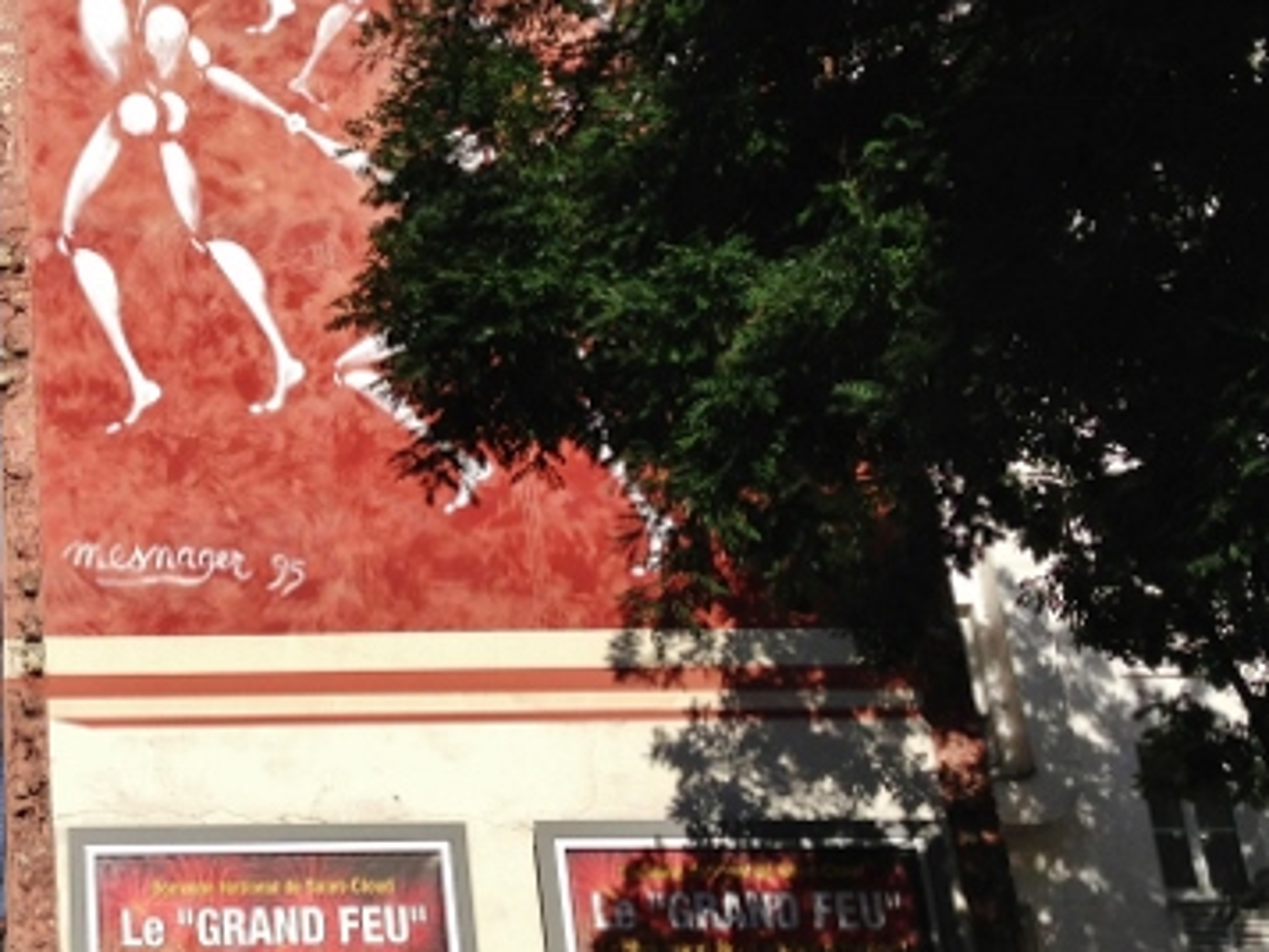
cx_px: -7
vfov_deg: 19.8
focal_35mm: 74
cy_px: 274
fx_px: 2714
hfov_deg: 25.0
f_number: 2.4
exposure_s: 1/2463
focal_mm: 4.13
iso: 50
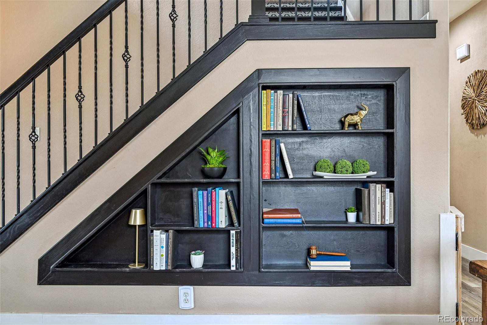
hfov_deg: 61.9
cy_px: 162
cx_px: 244
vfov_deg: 43.6
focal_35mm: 30
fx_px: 406
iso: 400
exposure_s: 1/6
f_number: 11
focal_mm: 30
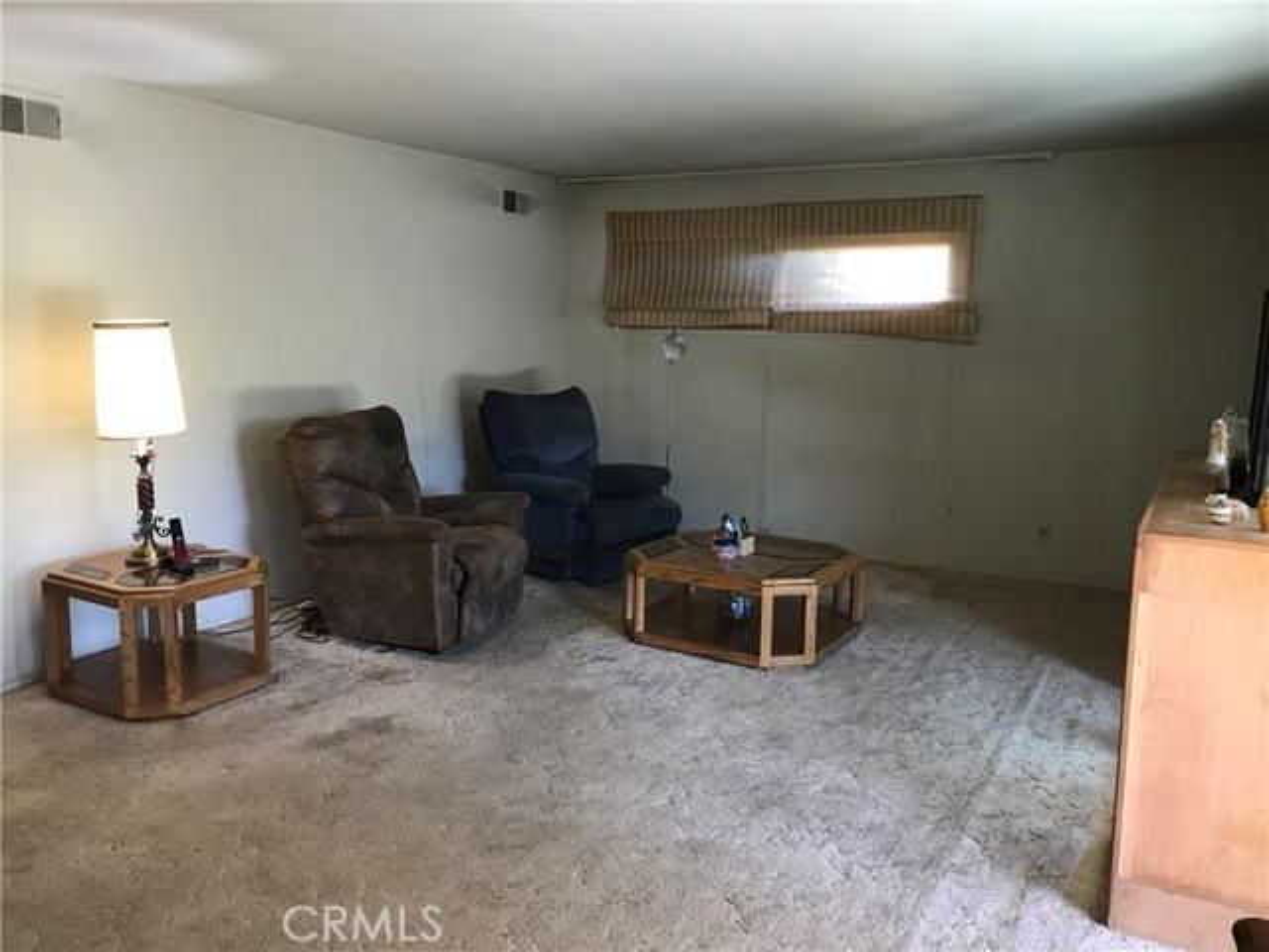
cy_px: 476
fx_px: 1026
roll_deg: -0.1
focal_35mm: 28
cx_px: 634
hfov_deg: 63.4
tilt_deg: -9.2
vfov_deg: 49.7
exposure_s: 1/30
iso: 40
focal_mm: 3.99
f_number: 1.8
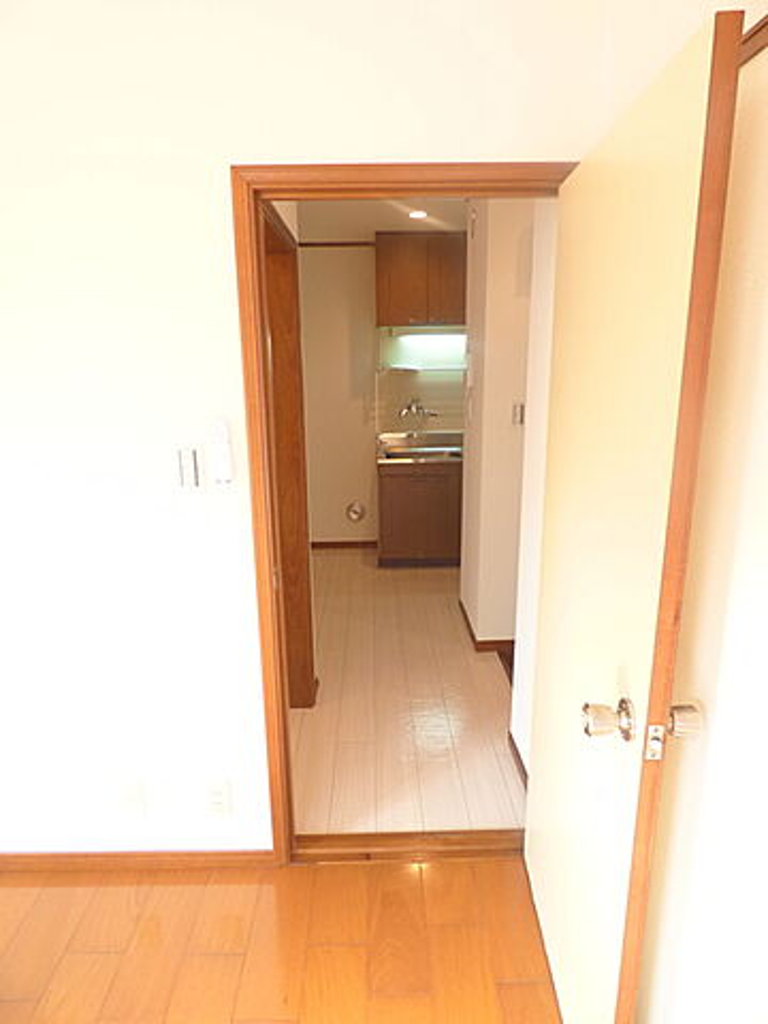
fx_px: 592
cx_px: 384
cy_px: 512
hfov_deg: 66.0
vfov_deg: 81.7
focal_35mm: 20
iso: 200
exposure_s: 1/60
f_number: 2.8
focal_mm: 3.58
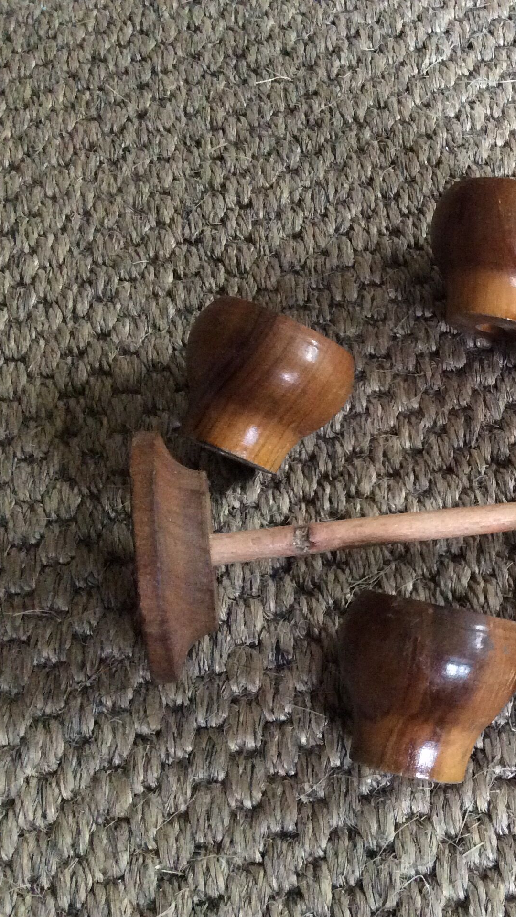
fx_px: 1143
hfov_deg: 24.3
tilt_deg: -60.3
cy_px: 459
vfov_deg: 43.7
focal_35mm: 47
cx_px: 514
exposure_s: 1/25
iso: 320
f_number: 2.4
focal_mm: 3.3
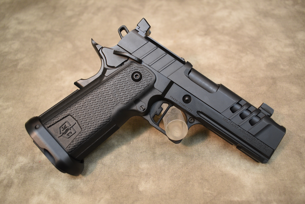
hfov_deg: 55.1
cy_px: 102
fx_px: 293
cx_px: 152
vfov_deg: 38.4
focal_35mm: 34
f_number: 4
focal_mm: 23
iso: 1000
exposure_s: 1/60
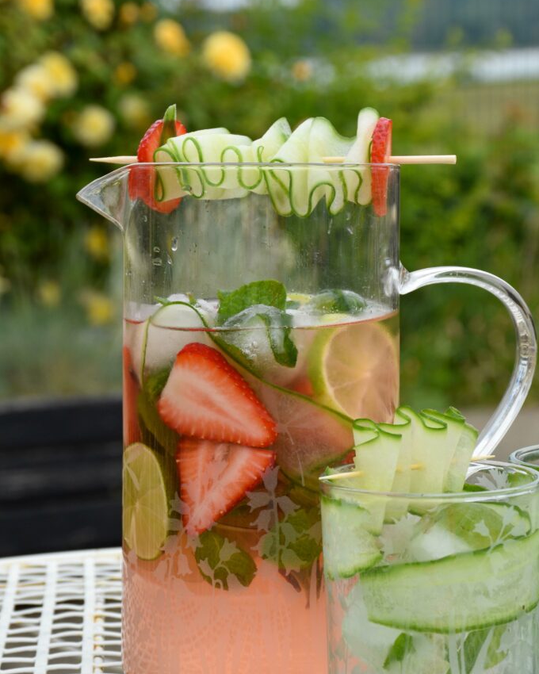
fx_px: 2233
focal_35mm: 112
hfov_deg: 13.8
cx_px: 270
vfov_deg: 17.2
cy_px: 319
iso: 200
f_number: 8
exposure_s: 1/320
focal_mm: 66
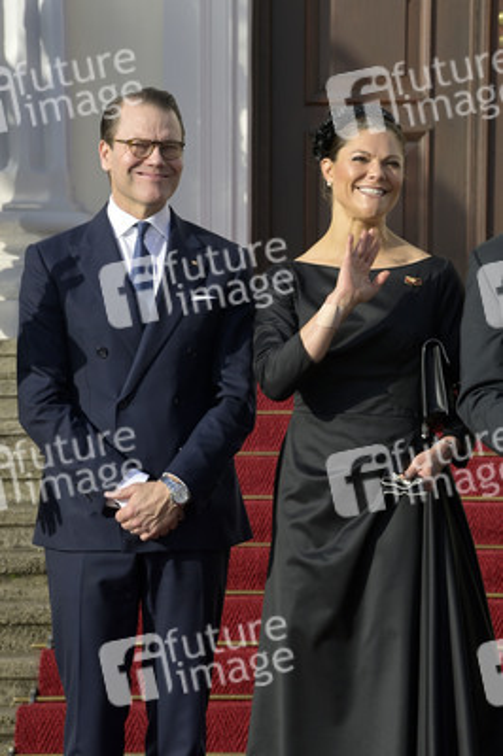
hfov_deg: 6.0
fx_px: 4828
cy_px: 378
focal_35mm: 230
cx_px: 252
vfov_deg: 9.0
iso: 400
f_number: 16
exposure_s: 1/200
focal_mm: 230
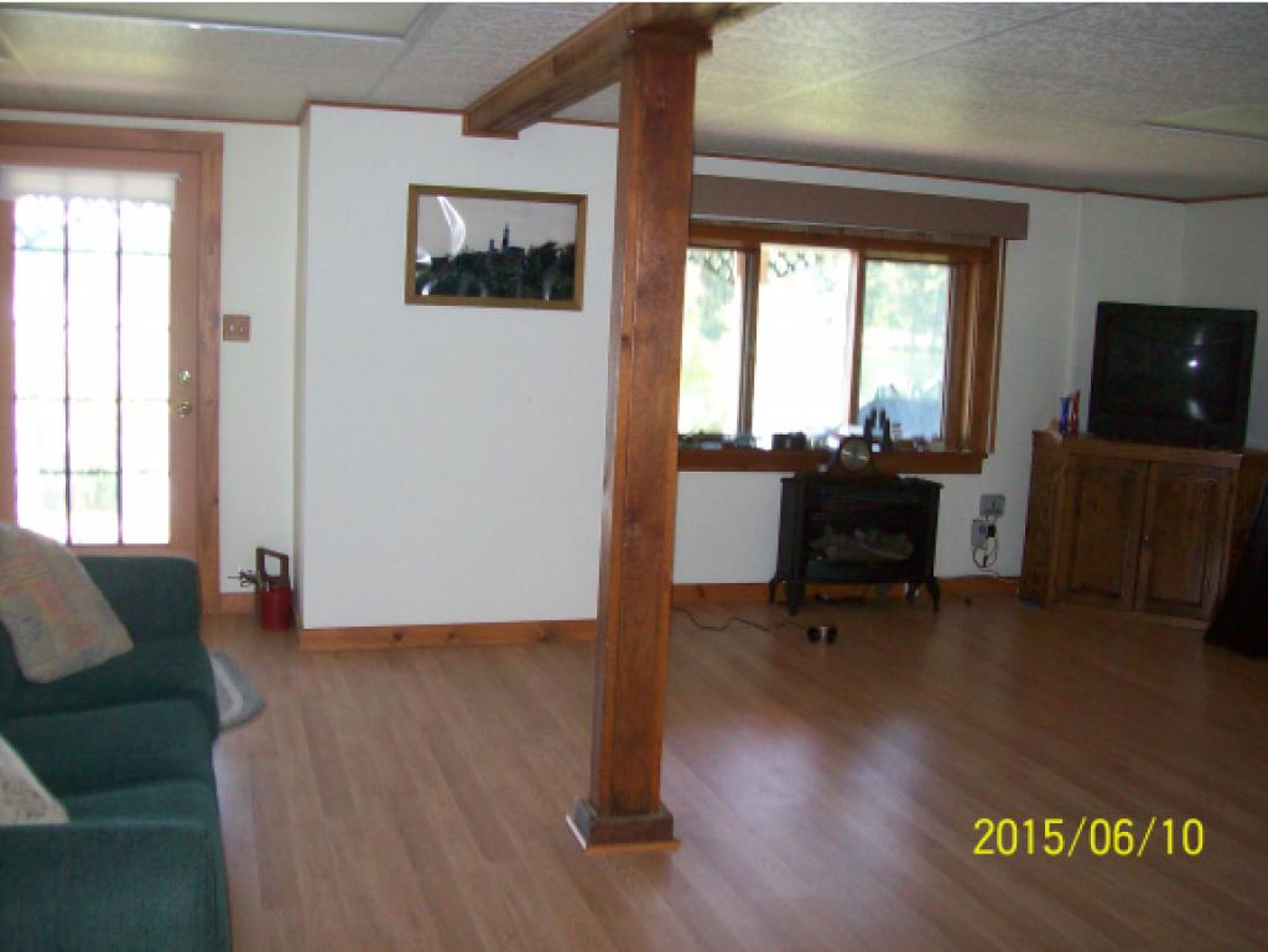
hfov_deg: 51.3
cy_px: 476
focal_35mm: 36
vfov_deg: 39.7
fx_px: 1319
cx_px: 634
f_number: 2.7
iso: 200
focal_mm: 6
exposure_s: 1/64
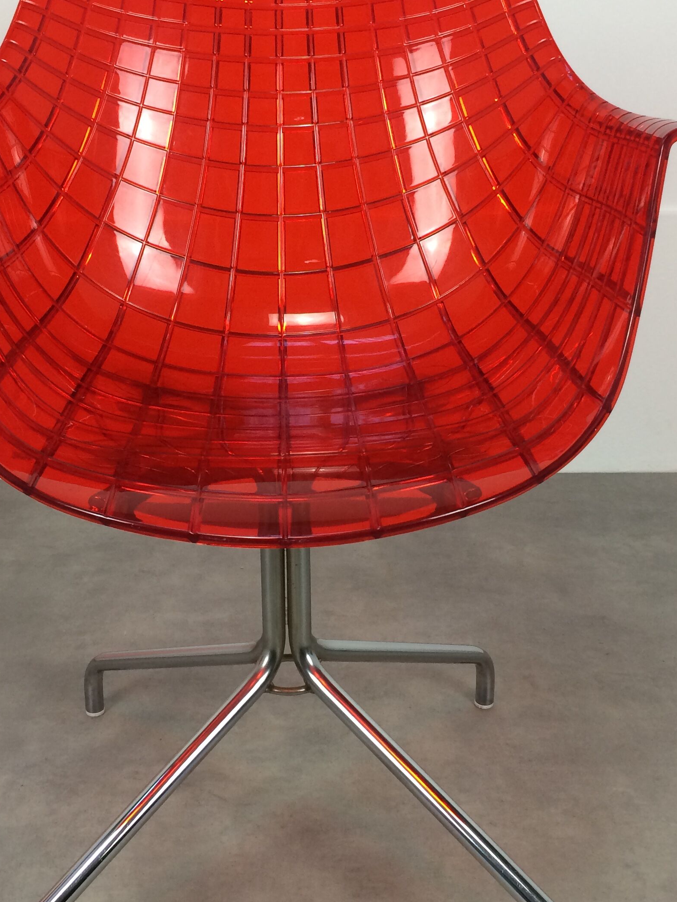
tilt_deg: -23.0
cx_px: 300
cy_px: 451
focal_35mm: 45
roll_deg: +0.2
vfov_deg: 42.1
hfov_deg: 32.2
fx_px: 1173
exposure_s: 1/33
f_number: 2.2
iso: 40
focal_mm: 4.15
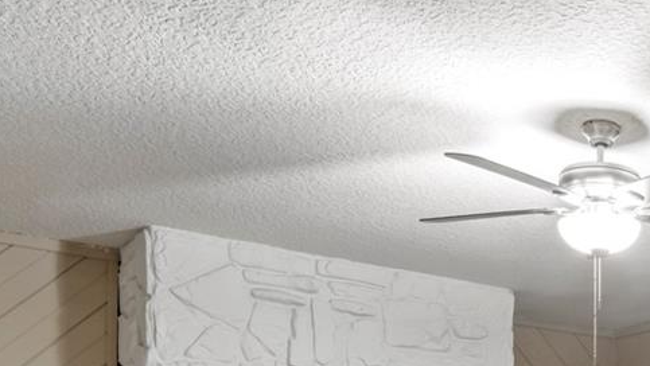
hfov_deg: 34.7
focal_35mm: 52
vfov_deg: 20.4
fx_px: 896
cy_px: 515
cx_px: 705
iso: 200
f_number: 11
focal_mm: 10
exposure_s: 5
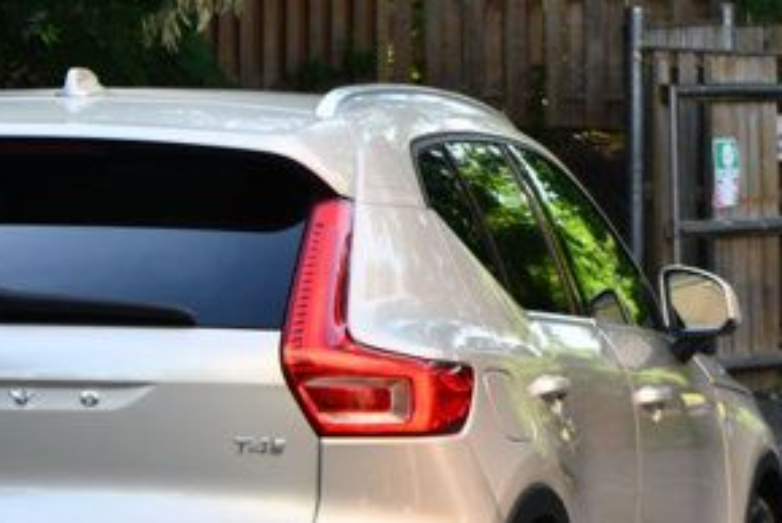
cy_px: 425
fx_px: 5610
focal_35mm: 258
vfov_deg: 5.3
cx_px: 156
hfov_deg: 8.0
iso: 360
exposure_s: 1/250
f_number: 5.6
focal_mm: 78
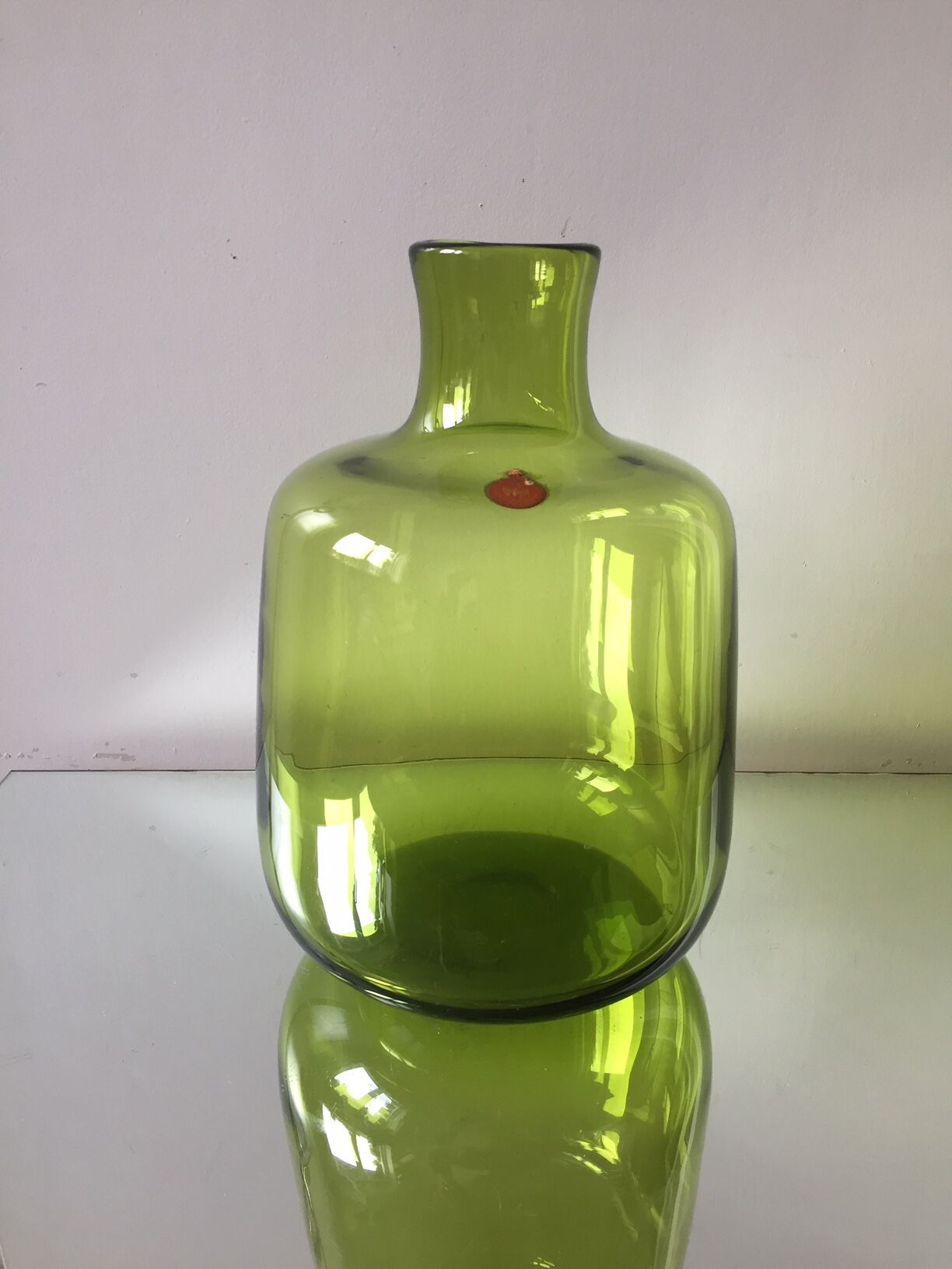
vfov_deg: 61.7
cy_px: 634
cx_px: 476
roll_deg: +0.2
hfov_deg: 48.2
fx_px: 1063
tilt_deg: -23.1
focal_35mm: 29
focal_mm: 4.15
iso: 32
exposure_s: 1/33
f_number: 2.2
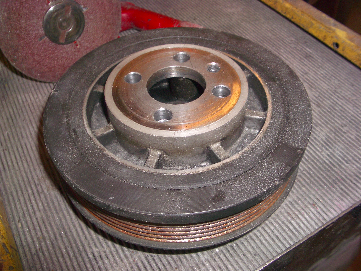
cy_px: 136
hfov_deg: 52.6
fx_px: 365
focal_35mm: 35
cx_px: 180
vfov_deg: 40.7
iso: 100
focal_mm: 5.8
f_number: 4.3
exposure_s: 1/60
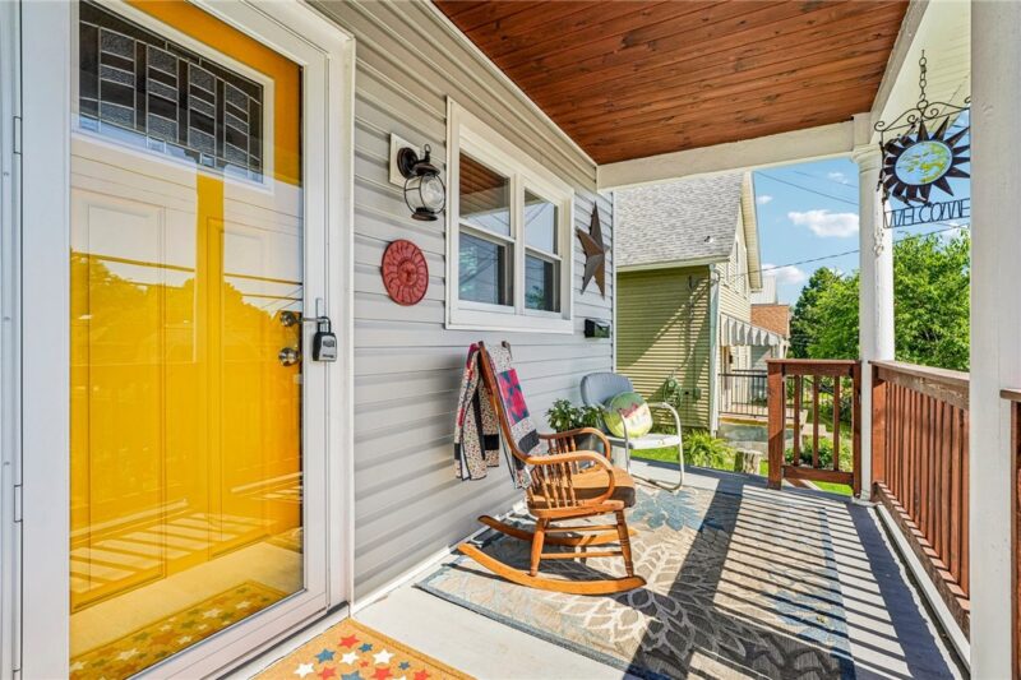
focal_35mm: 16
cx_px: 510
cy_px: 340
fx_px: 465
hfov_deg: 95.3
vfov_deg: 72.4
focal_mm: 16.4
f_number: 8
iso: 1000
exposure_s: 1/1250
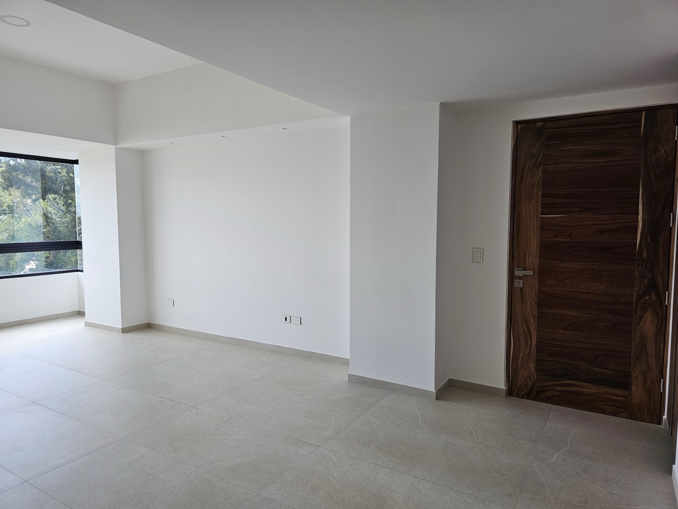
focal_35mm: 23
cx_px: 339
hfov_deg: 73.9
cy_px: 254
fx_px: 450
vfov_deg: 58.9
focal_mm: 6.3
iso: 80
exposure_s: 1/180
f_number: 1.7
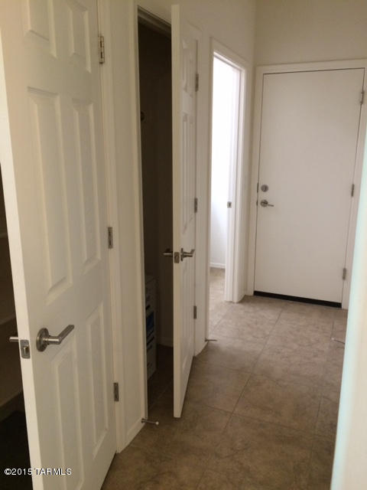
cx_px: 184
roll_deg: +1.1
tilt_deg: -14.8
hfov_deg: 48.2
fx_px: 410
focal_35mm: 29
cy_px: 245
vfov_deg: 61.7
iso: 160
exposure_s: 1/30
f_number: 2.2
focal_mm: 4.15
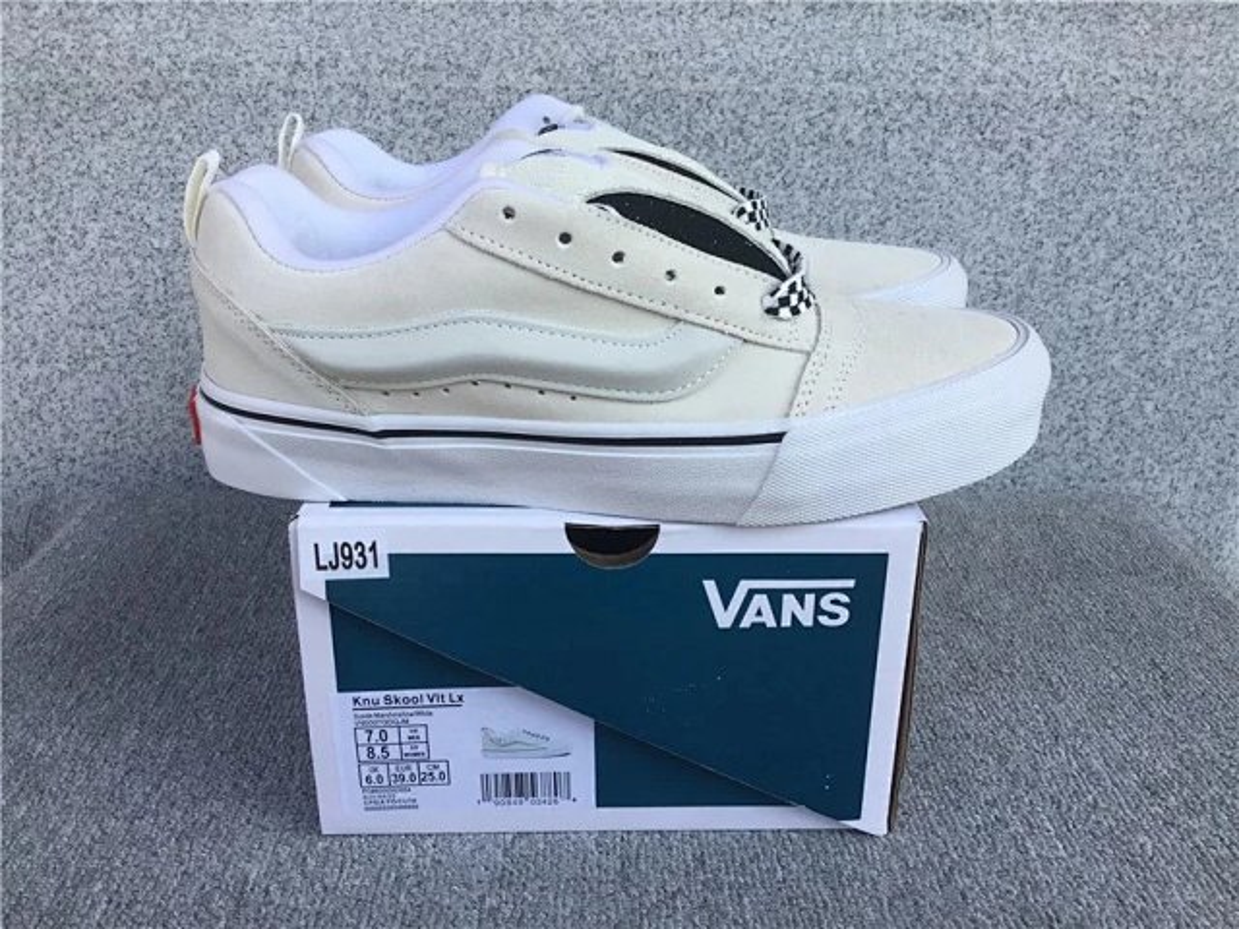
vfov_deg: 45.4
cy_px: 464
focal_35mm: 31
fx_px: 1110
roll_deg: -0.3
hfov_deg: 58.4
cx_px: 620
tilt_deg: -19.9
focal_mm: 3.3
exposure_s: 1/370
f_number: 2.4
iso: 25
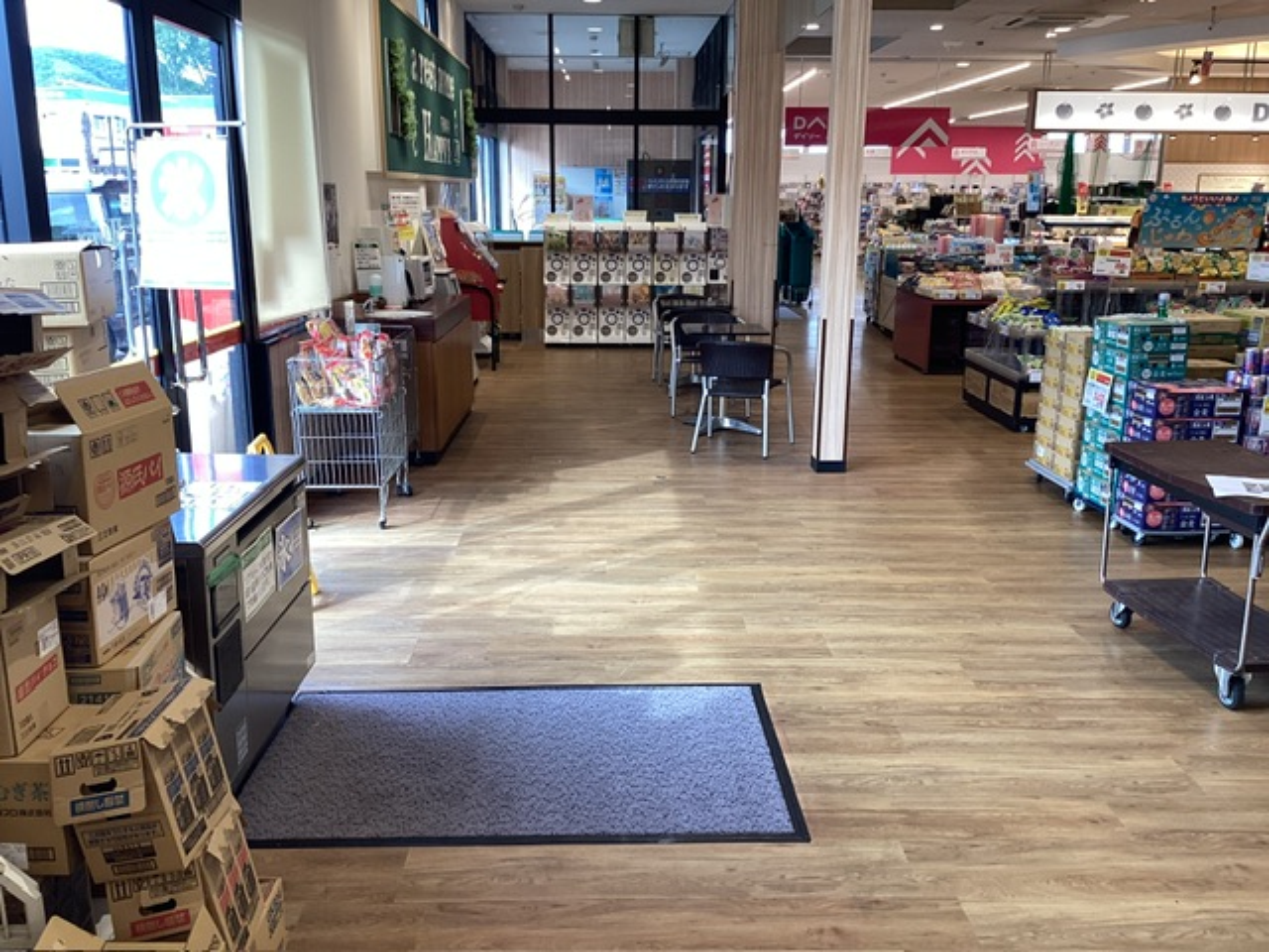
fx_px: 1136
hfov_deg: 58.4
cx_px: 634
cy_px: 476
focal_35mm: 31
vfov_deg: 45.4
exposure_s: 1/120
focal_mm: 3.3
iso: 80
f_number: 2.4
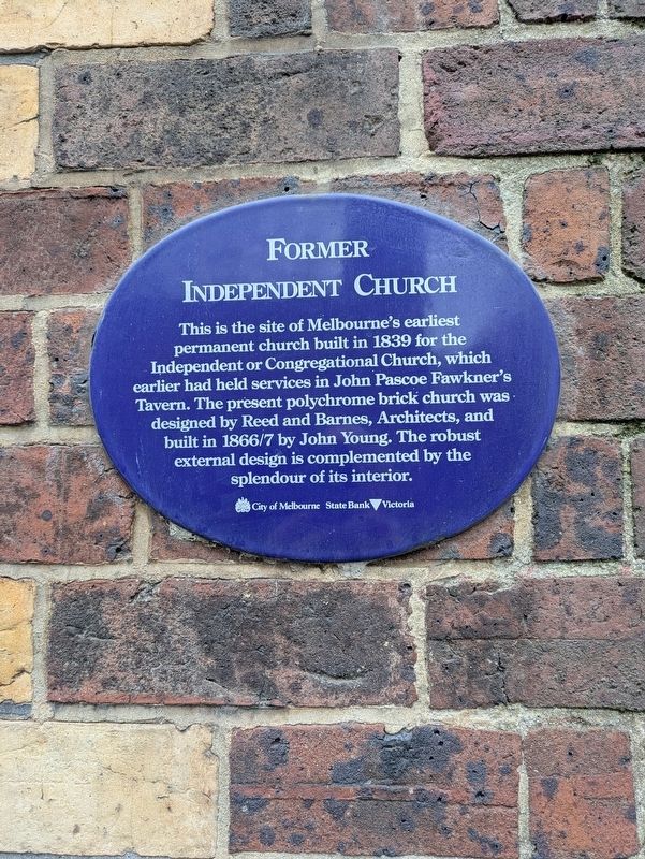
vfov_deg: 69.4
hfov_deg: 54.9
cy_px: 430
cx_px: 322
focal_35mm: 25
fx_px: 620
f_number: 1.89
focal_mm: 5.43
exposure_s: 1/50
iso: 102
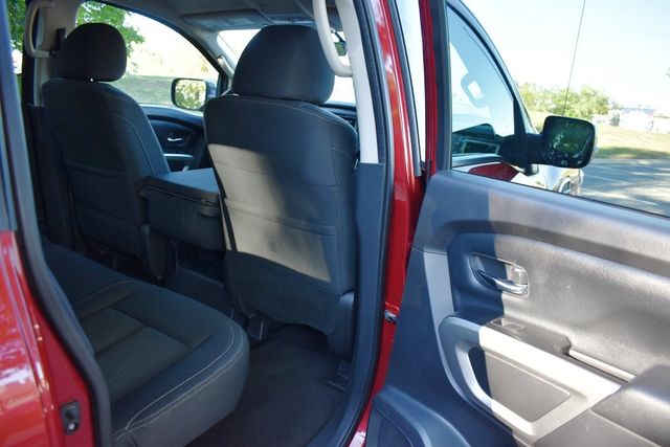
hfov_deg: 67.4
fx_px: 503
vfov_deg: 48.0
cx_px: 335
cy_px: 224
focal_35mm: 27
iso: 800
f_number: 3.5
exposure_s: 1/200
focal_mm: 18
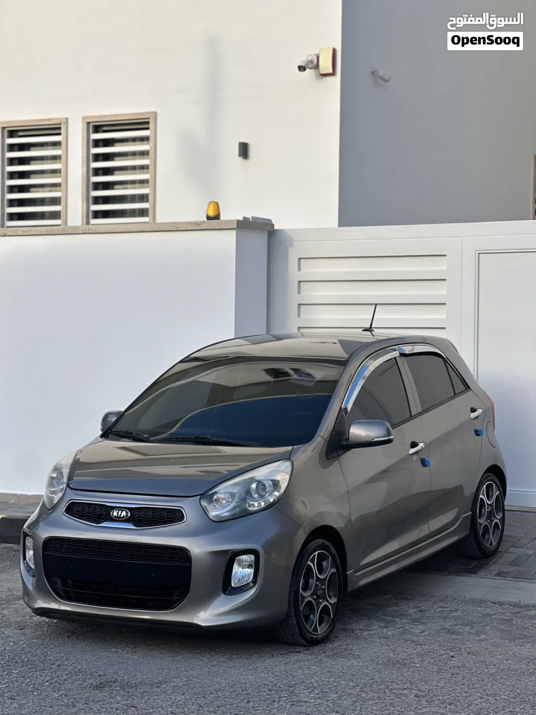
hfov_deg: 19.1
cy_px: 358
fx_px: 1589
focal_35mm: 77
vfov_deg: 25.3
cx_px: 268
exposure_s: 1/147
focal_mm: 9
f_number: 2.8
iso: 20
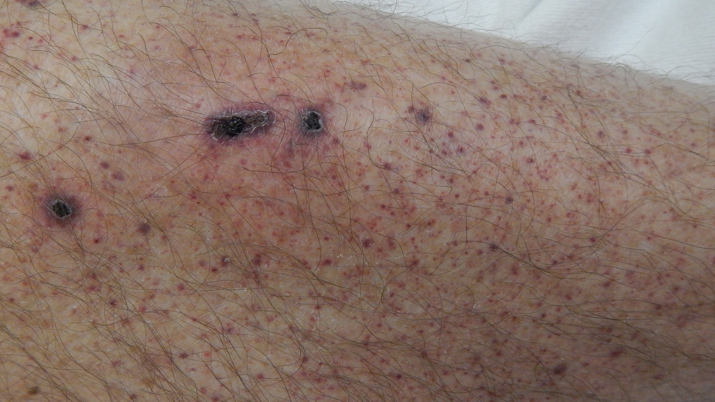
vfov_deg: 27.7
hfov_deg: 47.2
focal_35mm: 43
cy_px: 220
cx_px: 309
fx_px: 815
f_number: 3.9
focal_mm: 5.9
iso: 400
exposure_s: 1/60
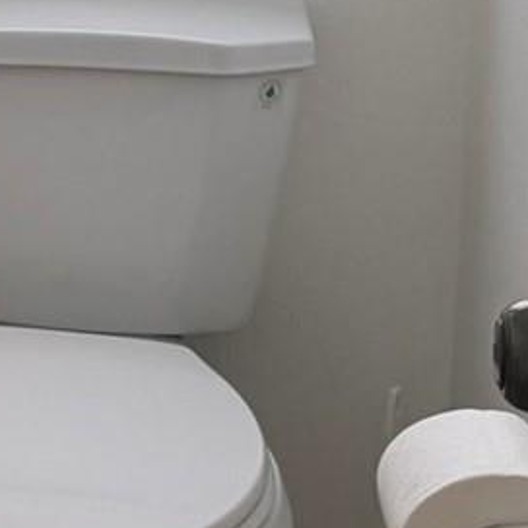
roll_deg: +2.2
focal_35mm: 125
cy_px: -29
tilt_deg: -11.8
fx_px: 2157
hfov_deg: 12.1
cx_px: -582
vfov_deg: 13.7
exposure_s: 1/98
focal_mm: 6.76
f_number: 1.78
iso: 200
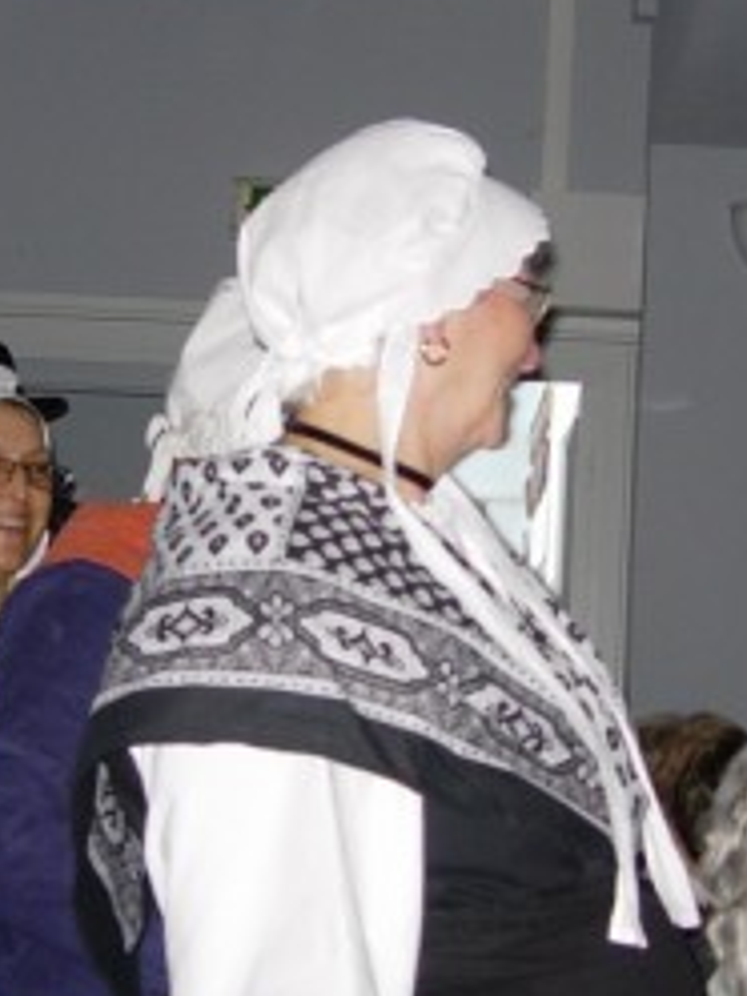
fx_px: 2820
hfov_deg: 15.1
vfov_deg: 20.0
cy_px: 466
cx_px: 398
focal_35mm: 98
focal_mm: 7.8
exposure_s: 1/64
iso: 79
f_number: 2.8
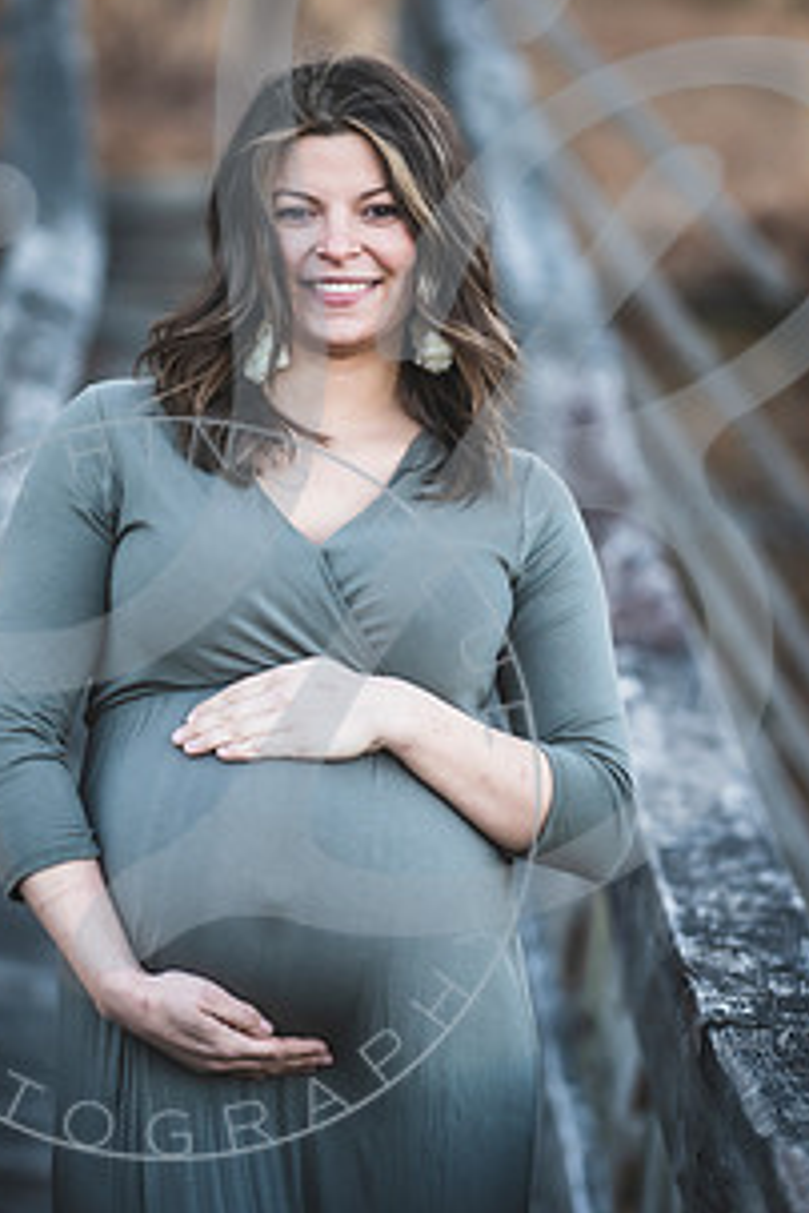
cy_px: 484
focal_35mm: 208
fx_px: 7011
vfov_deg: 9.9
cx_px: 348
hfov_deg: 6.6
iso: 200
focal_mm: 140
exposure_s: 1/400
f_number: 2.8
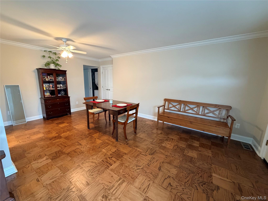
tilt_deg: -11.3
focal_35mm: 14
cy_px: 100
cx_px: 134
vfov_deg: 85.7
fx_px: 108
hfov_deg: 102.1
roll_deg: -0.6
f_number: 2.2
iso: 320
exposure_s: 1/60
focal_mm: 2.22
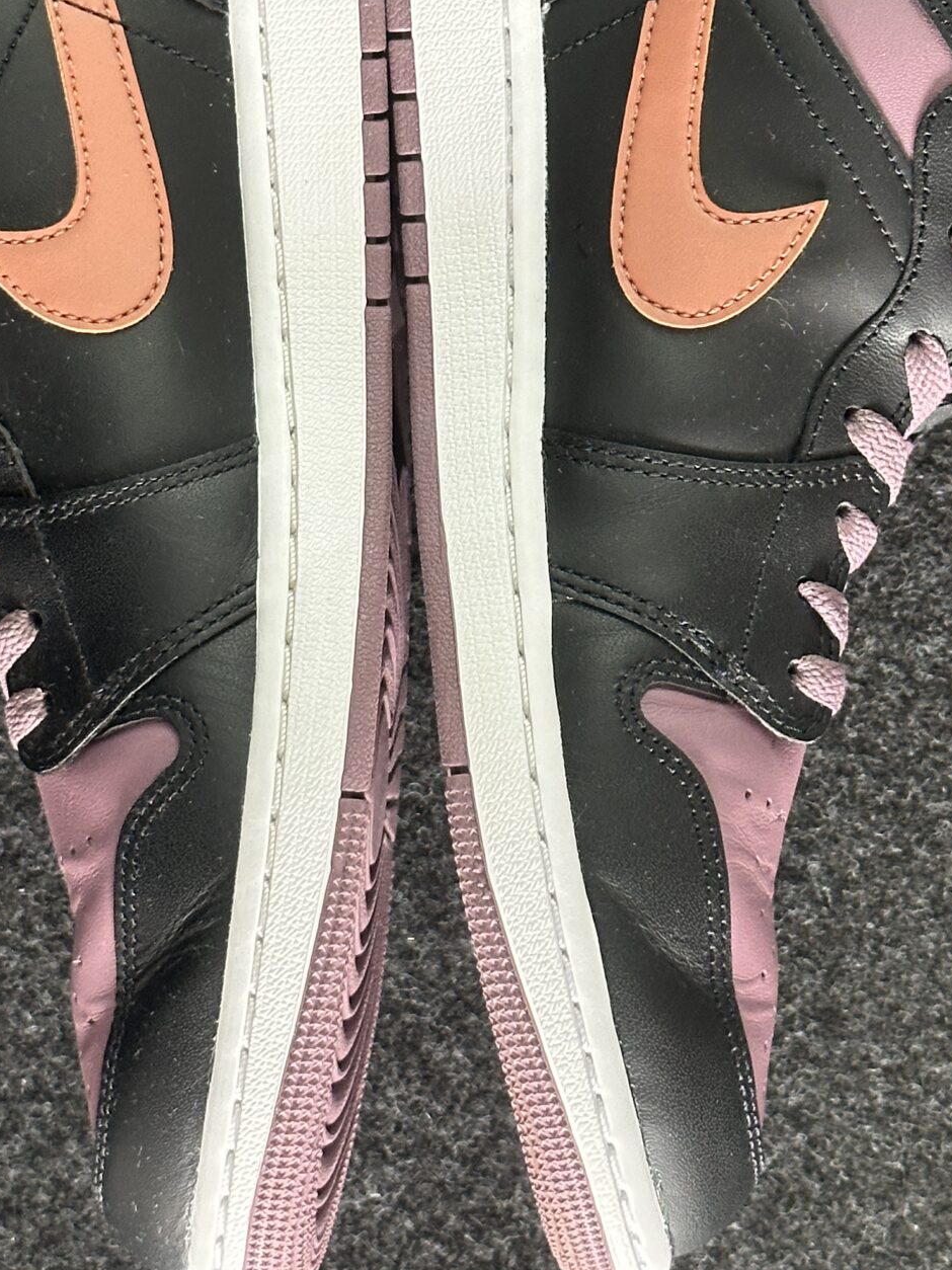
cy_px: 419
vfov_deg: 20.0
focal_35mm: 98
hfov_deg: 15.1
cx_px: 415
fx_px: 3595
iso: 250
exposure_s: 1/50
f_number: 1.78
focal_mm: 6.86
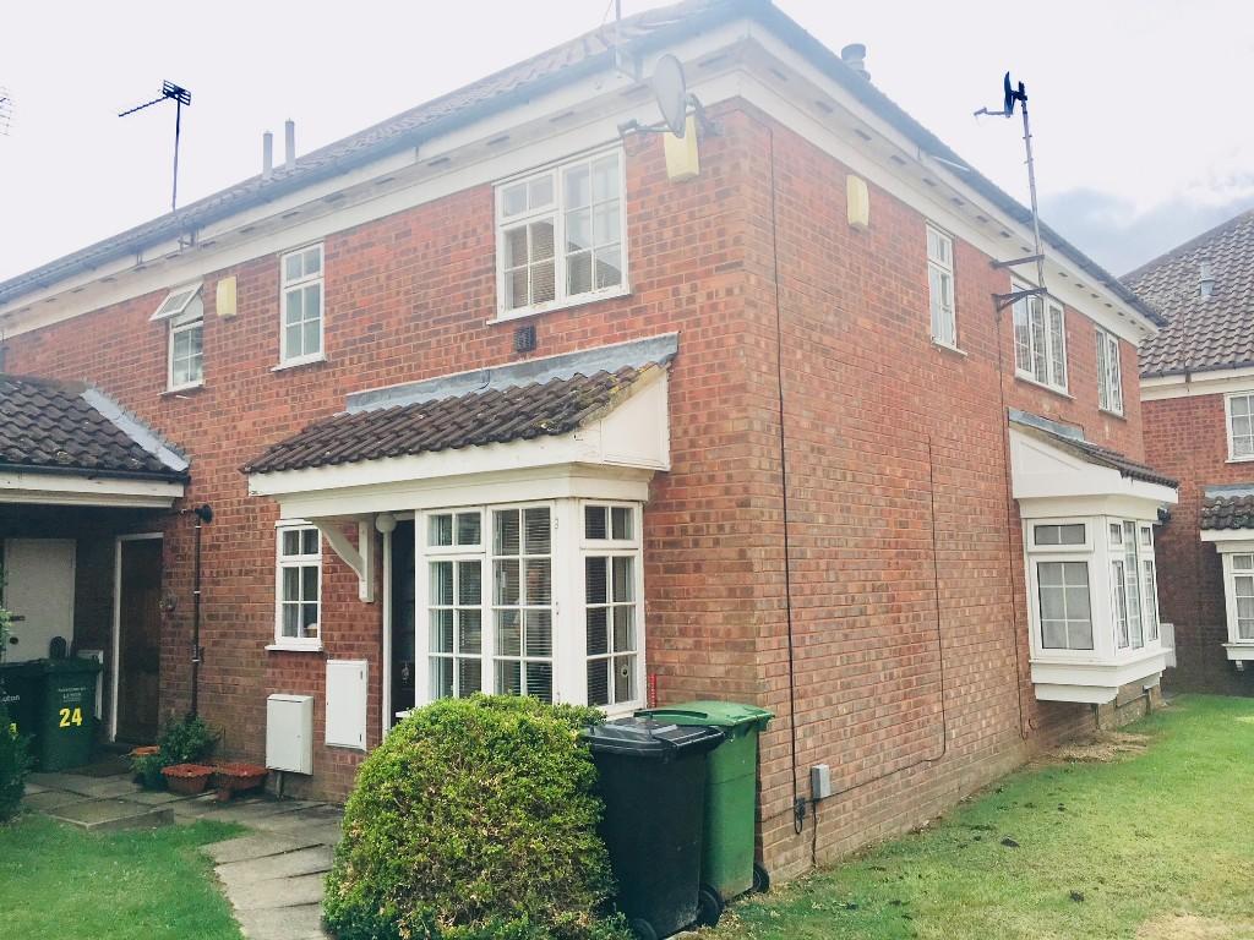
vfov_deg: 48.2
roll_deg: +0.7
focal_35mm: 29
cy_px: 470
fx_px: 1051
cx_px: 627
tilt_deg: +5.1
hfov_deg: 61.7
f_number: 2.2
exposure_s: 1/1131
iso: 25
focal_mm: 4.15
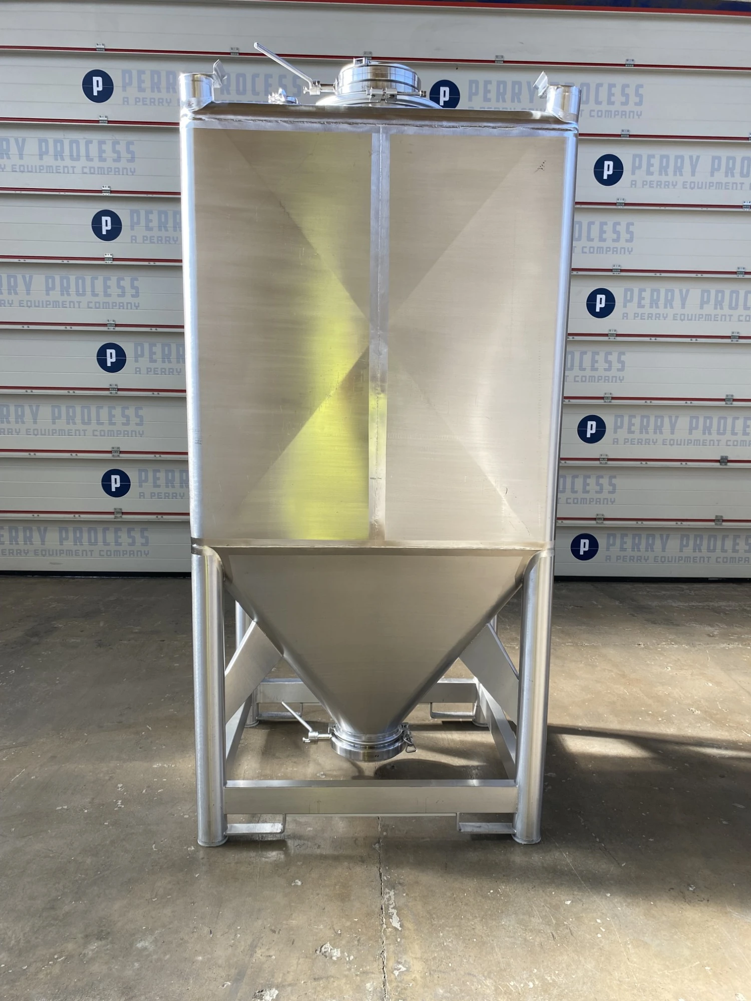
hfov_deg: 53.1
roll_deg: -0.2
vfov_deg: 67.3
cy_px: 500
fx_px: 752
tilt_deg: -8.5
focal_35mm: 26
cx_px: 376
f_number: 1.8
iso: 32
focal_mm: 4.25
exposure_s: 1/126
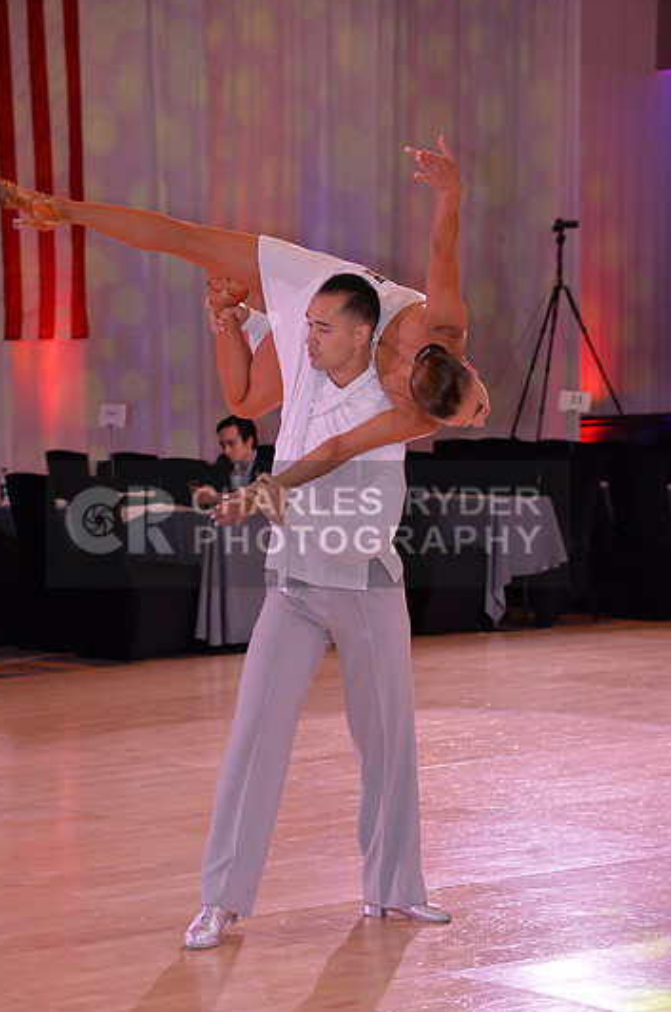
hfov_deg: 11.4
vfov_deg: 17.1
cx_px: 309
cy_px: 525
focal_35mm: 120
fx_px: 3366
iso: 1600
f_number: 5
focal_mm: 110
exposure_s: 1/250
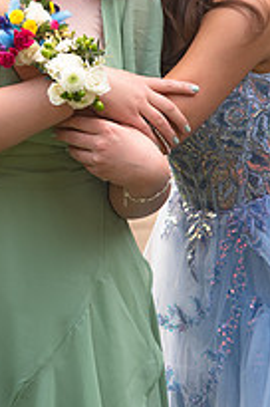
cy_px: 36
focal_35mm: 242
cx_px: 93
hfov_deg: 5.7
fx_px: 2732
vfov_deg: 8.5
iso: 400
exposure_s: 1/125
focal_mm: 110
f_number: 5
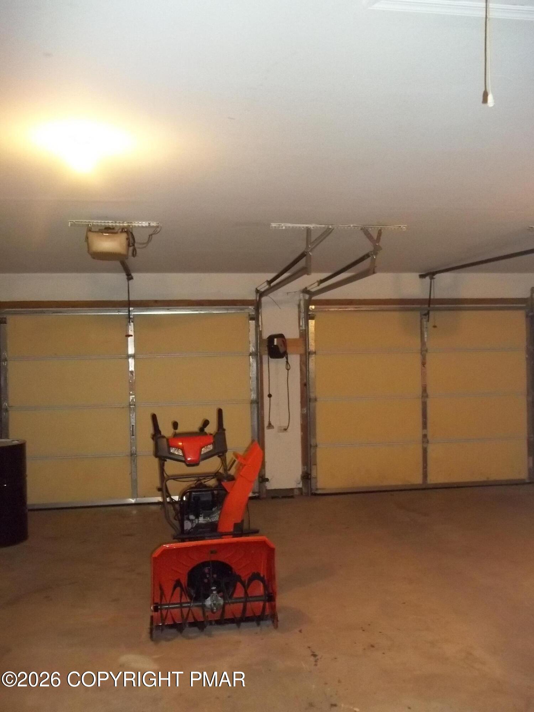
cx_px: 267
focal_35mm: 32
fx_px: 658
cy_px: 356
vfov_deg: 56.8
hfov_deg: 44.2
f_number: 2.9
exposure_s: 1/30
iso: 400
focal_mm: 5.7
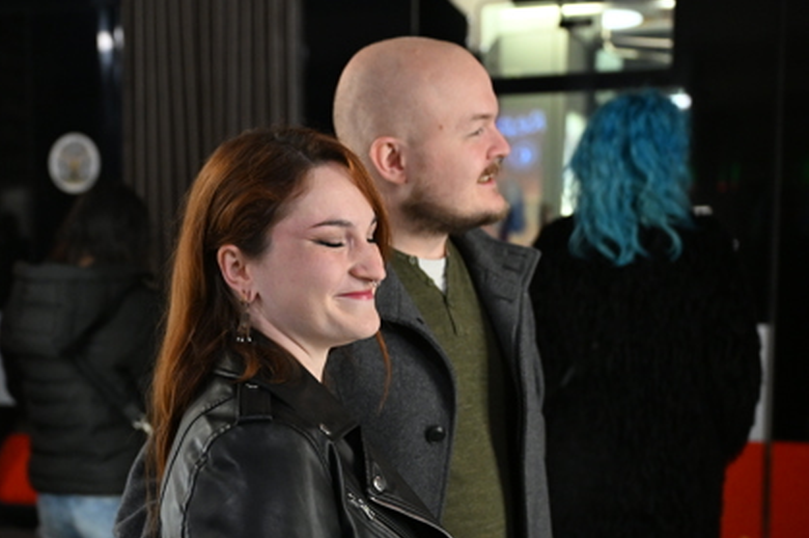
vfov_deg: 22.1
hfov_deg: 32.7
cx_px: 297
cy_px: 390
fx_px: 1370
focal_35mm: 61
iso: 3200
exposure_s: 1/200
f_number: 2.8
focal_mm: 37
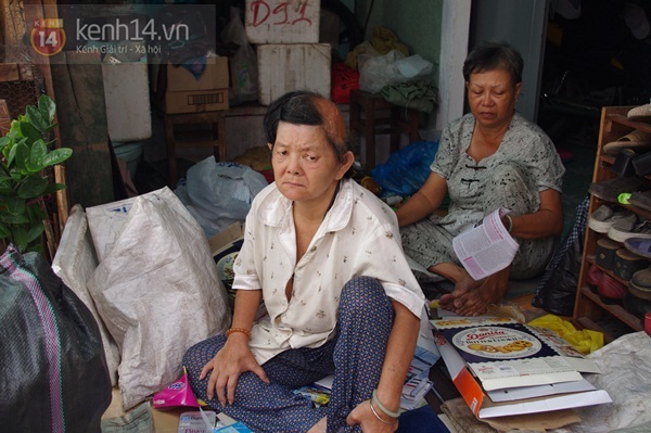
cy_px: 216
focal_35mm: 36
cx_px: 326
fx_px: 650
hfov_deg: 53.2
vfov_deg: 36.8
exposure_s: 1/200
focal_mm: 24.38
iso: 400
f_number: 4.5
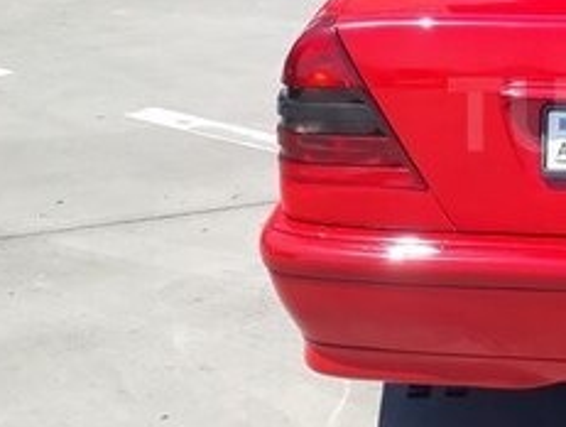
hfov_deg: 23.0
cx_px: 698
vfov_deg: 19.1
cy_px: 114
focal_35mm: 77
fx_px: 1261
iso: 40
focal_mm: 3.6
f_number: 1.9
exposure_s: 1/958
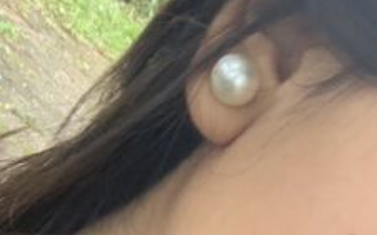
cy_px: 443
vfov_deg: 12.9
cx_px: 257
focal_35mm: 90
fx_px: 924
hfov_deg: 22.9
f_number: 2.2
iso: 64
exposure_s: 1/72
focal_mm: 2.87
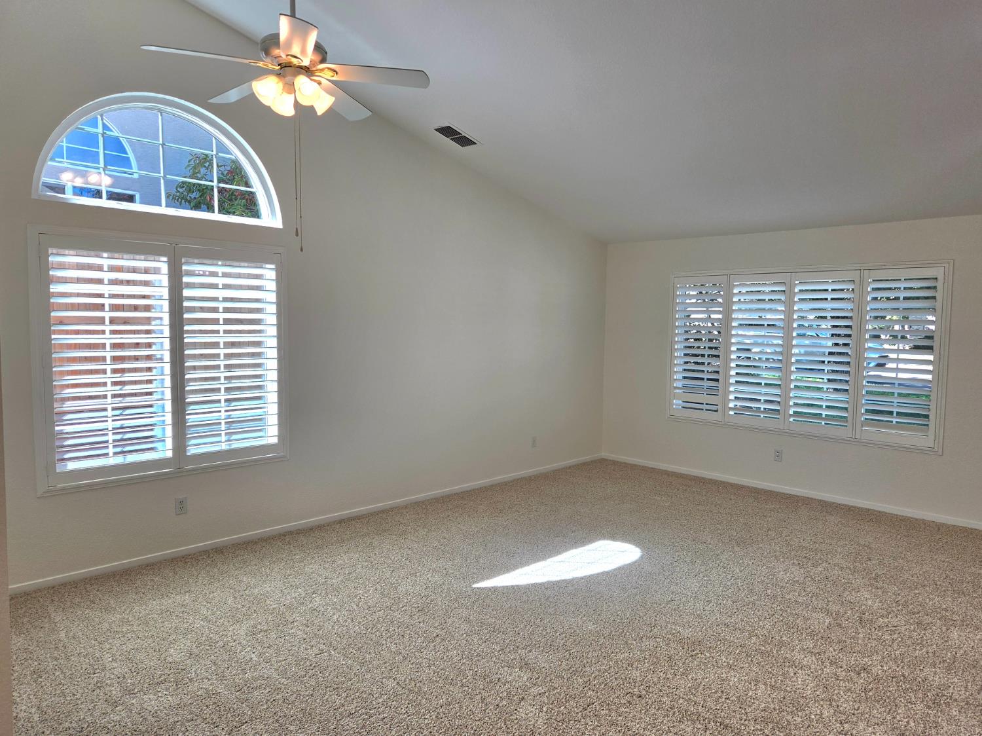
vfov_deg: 58.9
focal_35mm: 23
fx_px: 652
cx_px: 491
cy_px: 368
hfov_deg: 73.9
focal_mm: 5.4
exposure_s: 1/833
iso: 80
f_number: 1.8
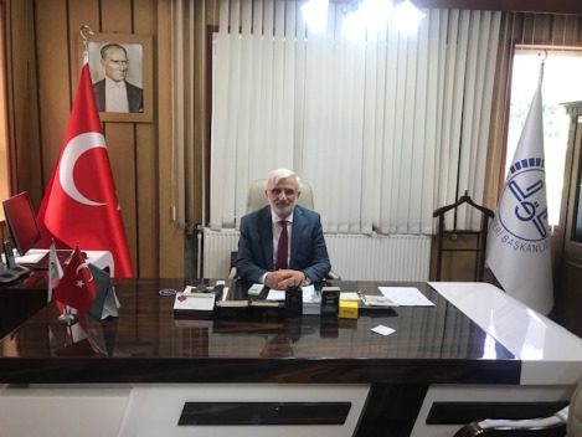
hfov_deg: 63.4
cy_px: 218
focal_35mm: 28
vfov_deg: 49.8
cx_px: 291
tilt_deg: -9.4
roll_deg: -1.7
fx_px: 471
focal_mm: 3.99
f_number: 1.8
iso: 40
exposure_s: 1/33
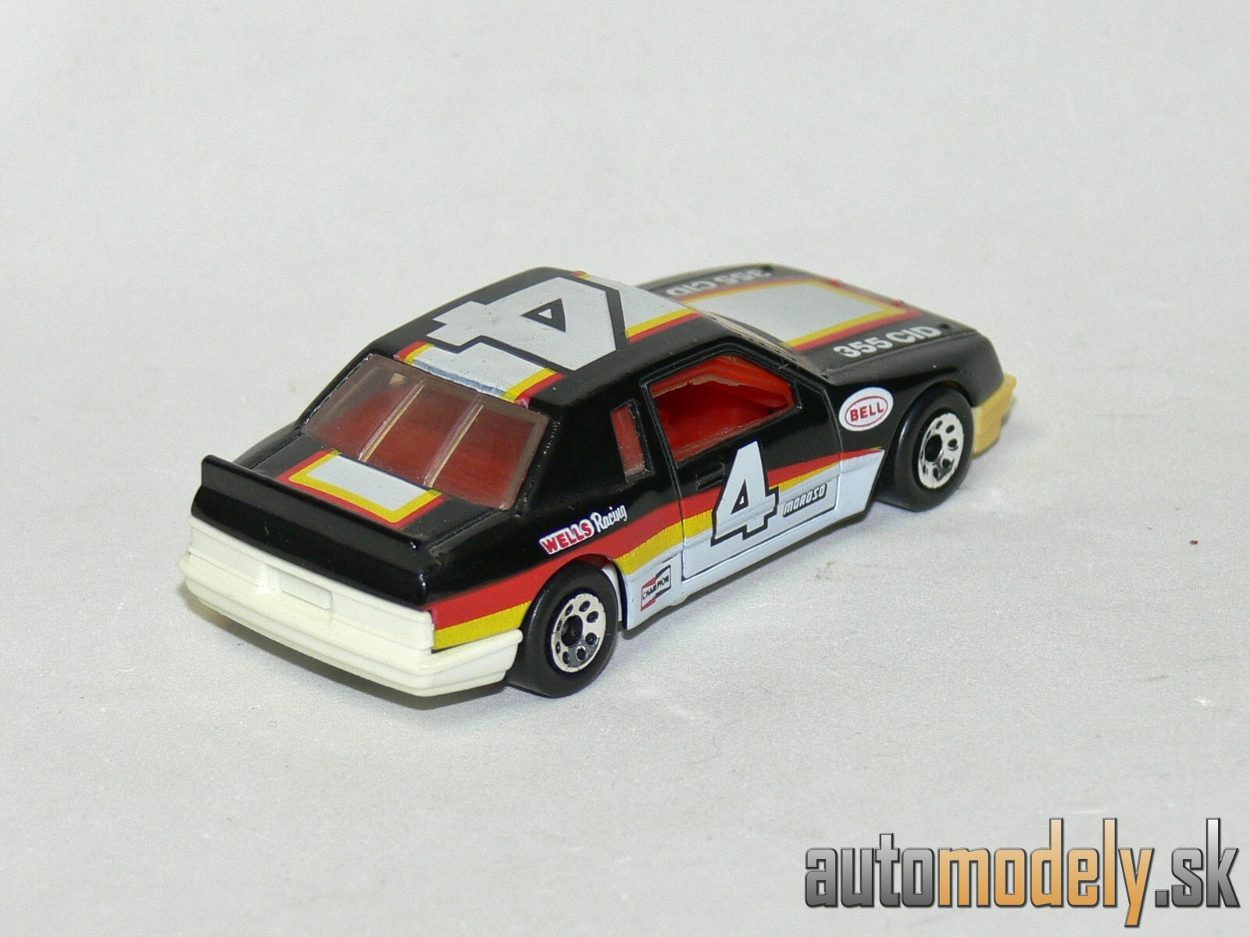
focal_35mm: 148
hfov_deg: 13.3
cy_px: 468
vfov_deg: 10.0
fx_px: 5344
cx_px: 625
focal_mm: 19.6
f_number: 3.2
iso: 100
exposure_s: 1/30
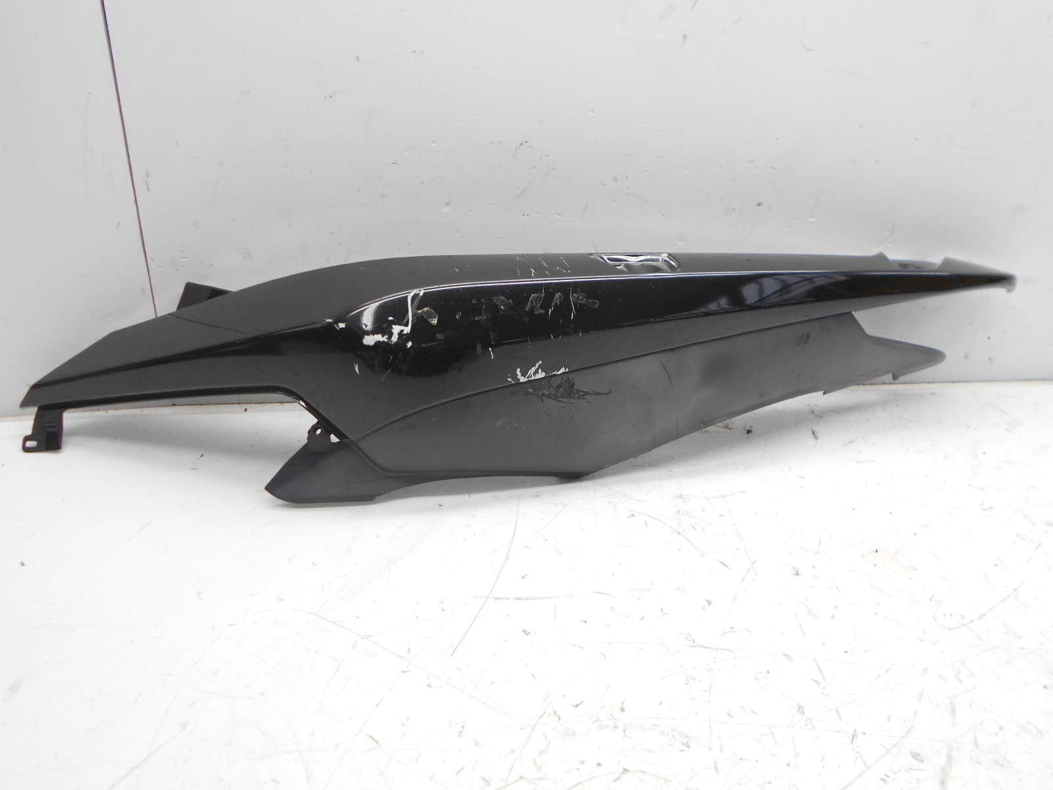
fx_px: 913
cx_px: 526
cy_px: 395
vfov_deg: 46.8
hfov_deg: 60.0
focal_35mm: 30
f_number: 3.4
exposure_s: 1/30
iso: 80
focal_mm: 5.1
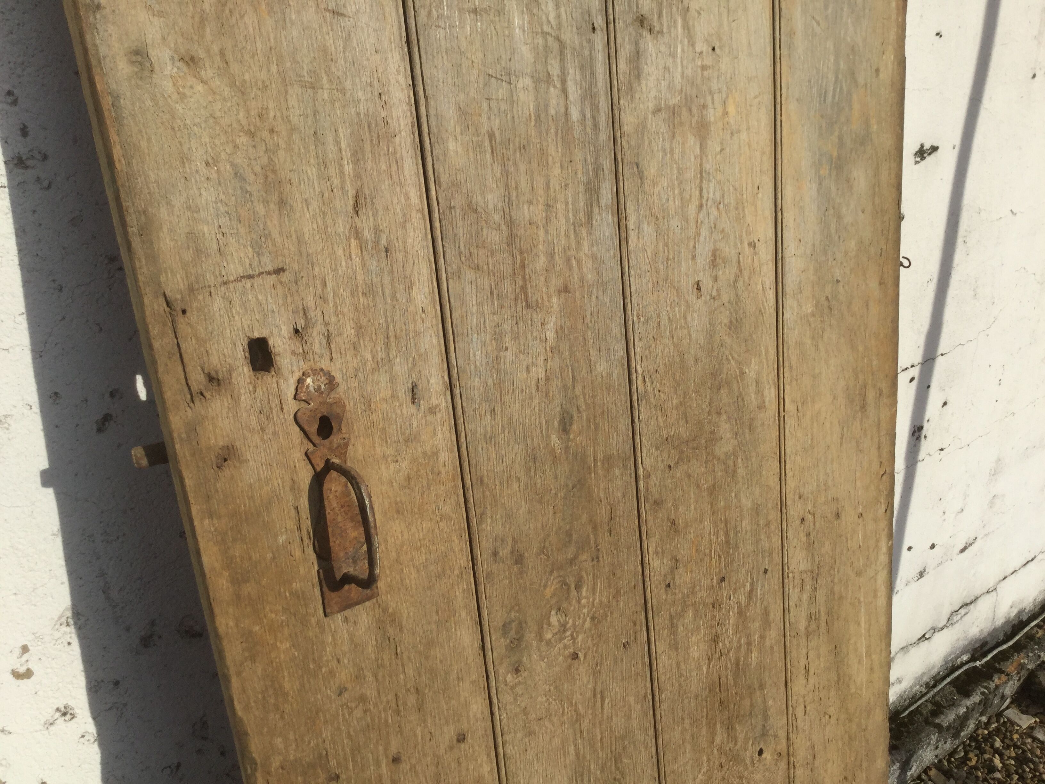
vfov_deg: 45.4
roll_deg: -0.1
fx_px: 936
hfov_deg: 58.4
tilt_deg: -26.9
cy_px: 392
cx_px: 522
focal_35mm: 31
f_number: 2.4
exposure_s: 1/2331
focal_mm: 3.3
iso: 25
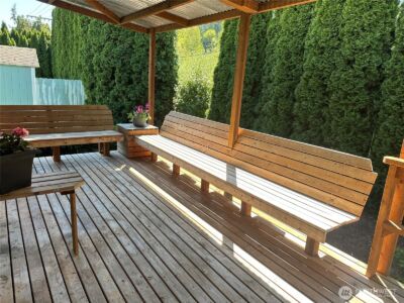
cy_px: 152
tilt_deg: -15.2
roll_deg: -2.9
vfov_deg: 56.8
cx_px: 202
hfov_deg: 71.6
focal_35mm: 24
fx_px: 280
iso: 80
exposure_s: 1/541
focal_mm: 6.86
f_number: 1.78
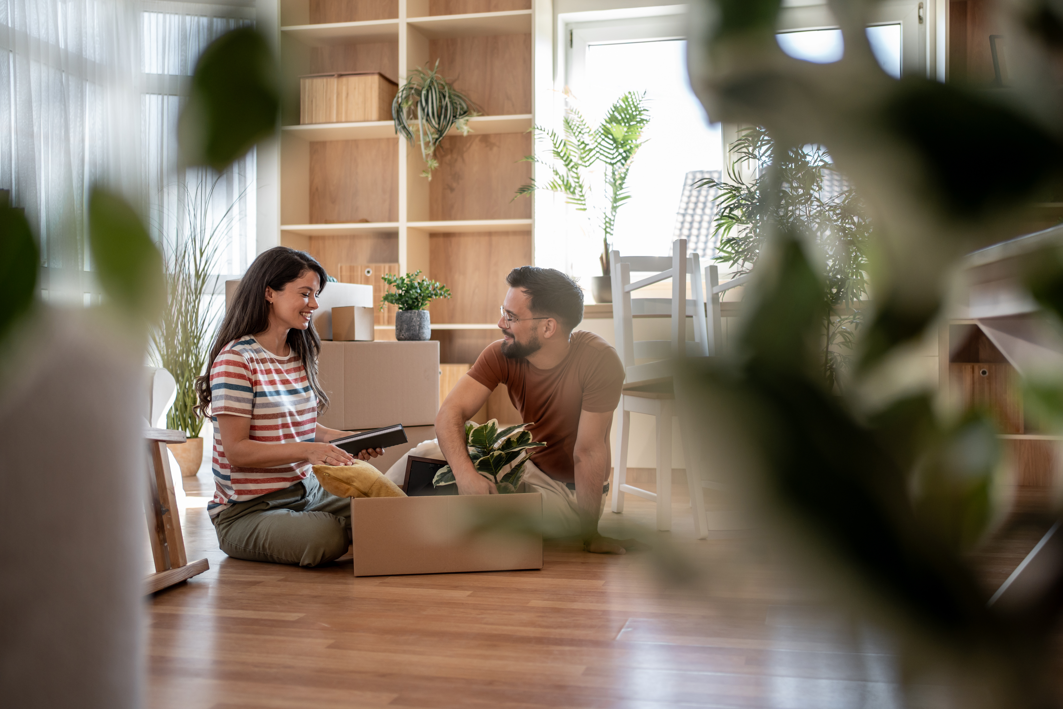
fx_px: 1033
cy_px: 354
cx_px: 532
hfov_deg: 54.4
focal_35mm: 35
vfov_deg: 37.9
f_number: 1.8
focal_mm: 35
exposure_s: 1/400
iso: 400
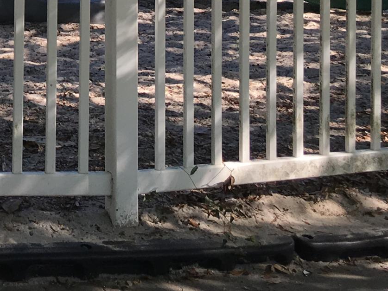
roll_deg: -0.2
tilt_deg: +0.2
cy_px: -189
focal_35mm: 104
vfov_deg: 13.2
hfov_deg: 17.3
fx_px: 1165
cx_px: -173
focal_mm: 4.15
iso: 25
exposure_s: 1/377
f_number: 2.2
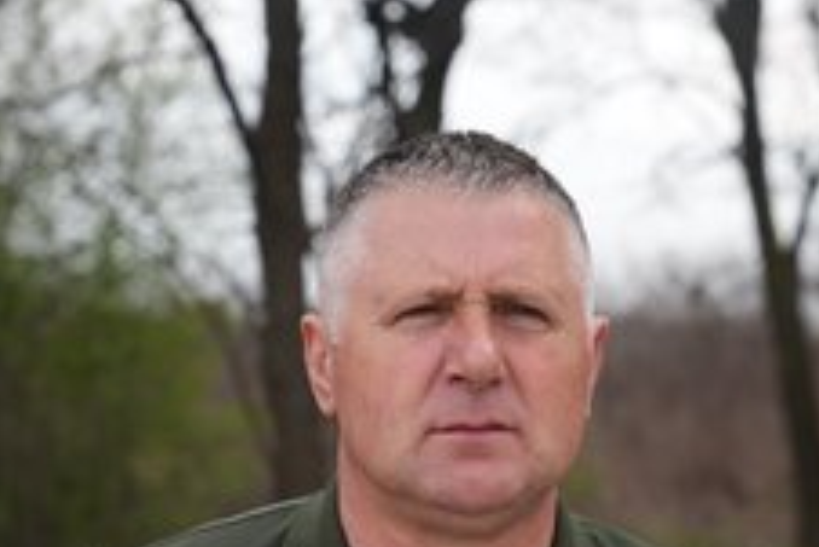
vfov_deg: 12.6
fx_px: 2458
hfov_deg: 18.9
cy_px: 476
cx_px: 366
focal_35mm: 108
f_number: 4.5
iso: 200
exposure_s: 1/80
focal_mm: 61
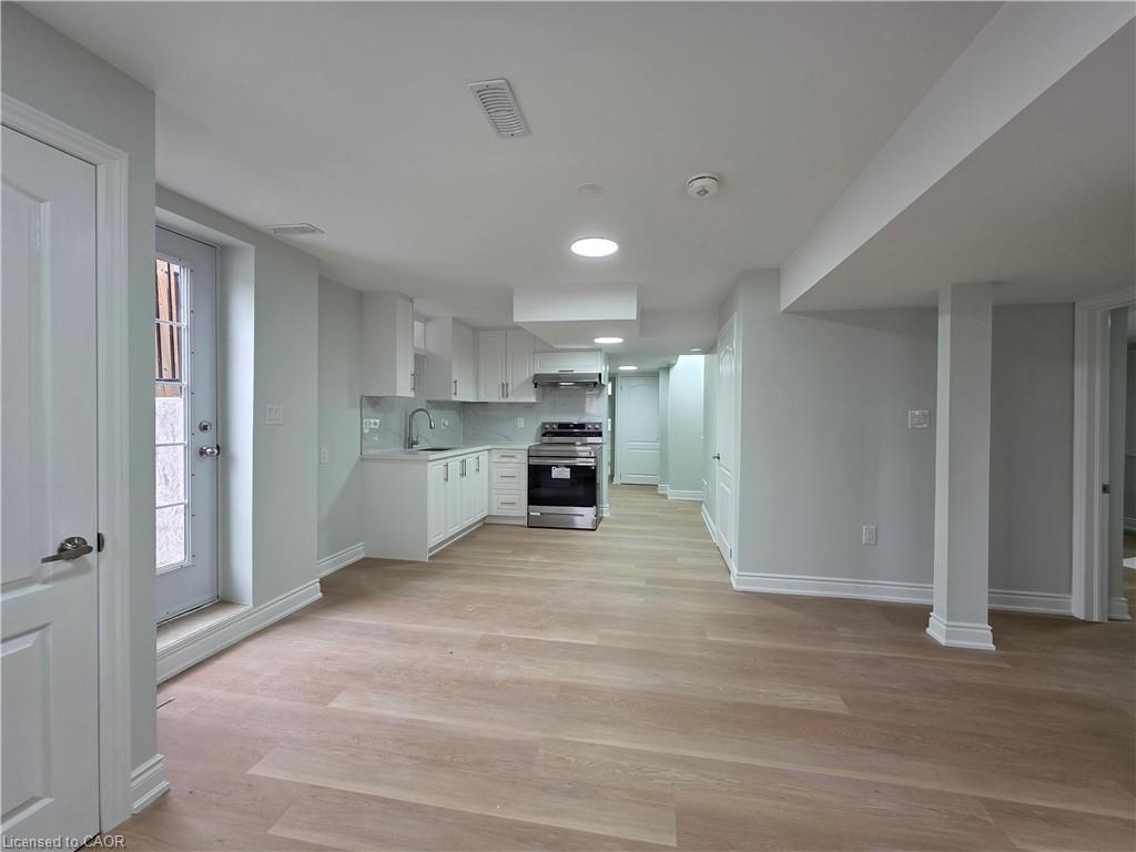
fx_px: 427
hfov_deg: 106.2
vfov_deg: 89.9
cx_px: 568
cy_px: 426
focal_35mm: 13
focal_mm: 2.2
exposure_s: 1/120
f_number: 1.9
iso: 160
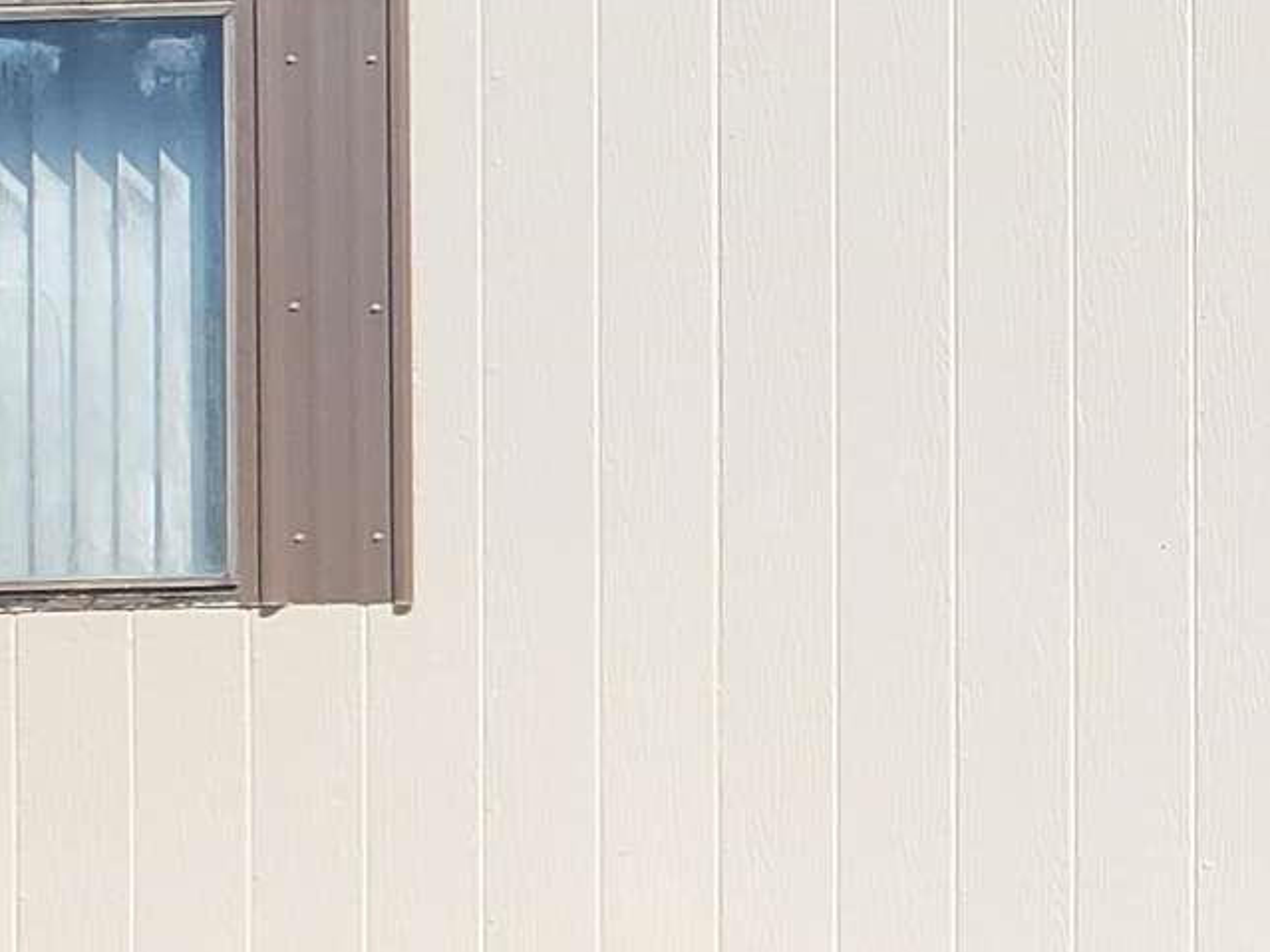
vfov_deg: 11.9
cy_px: 555
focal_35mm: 125
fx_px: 4585
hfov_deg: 13.1
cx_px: 2733
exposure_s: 1/2199
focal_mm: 4.3
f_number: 2.4
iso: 50
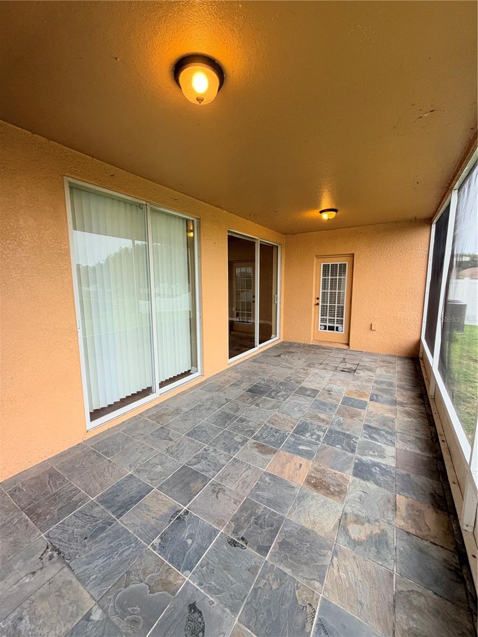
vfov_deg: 102.1
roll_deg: +0.2
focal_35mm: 14
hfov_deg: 85.7
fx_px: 258
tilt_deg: -6.6
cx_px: 239
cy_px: 318
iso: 320
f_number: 2.2
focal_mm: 2.22
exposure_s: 1/121
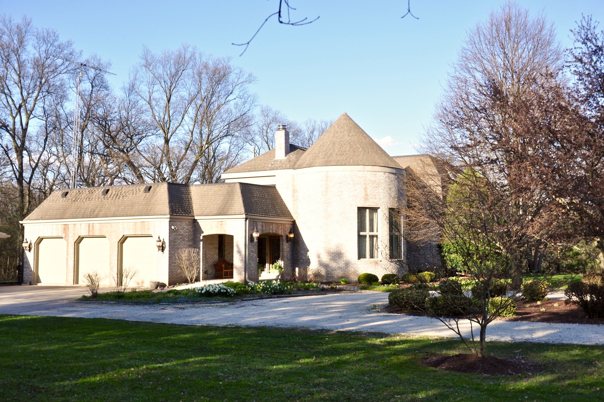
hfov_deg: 53.2
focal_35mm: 36
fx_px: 603
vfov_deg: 36.8
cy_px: 201
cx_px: 302
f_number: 9
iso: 200
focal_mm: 24
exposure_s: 1/320
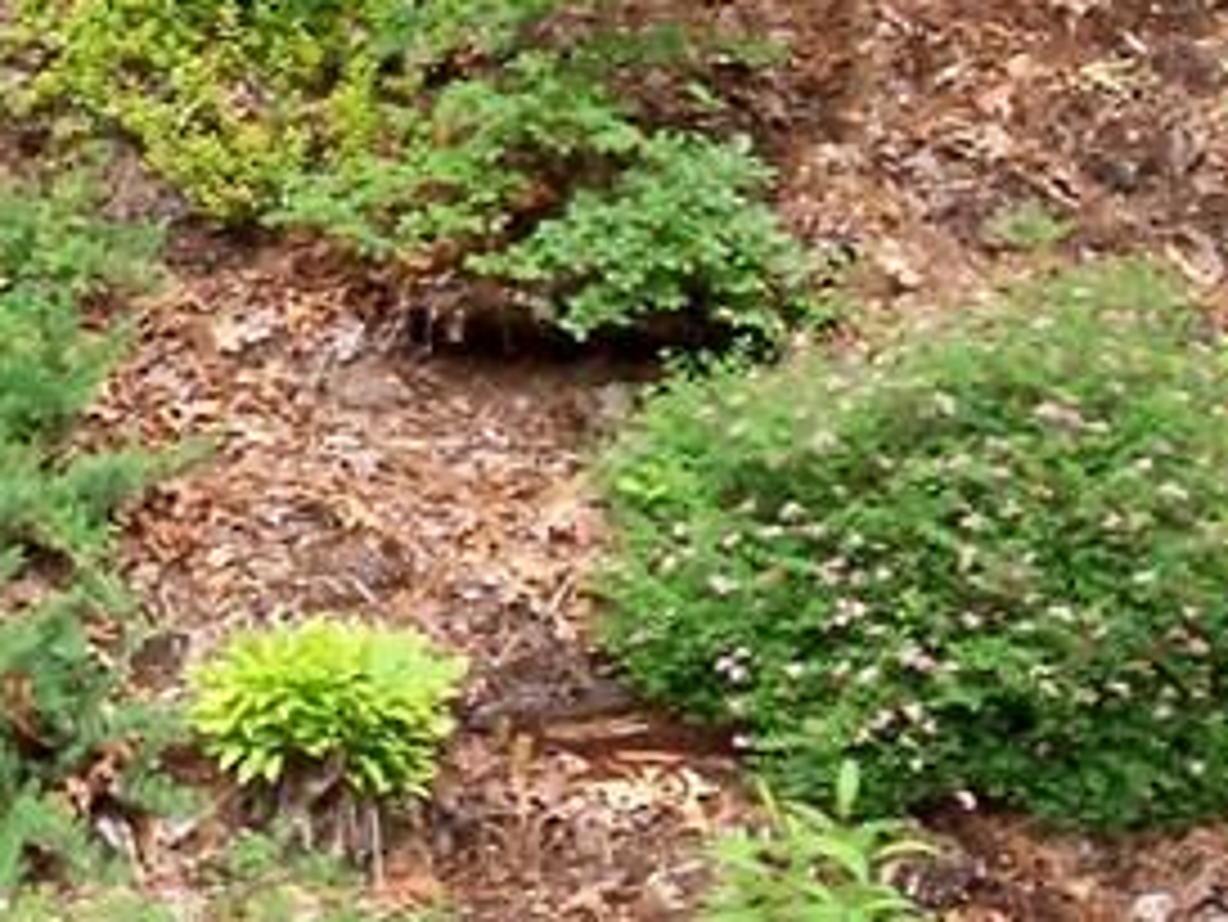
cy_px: 382
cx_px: -576
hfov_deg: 13.8
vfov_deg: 11.0
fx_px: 4791
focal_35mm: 135
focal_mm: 5.9
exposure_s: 1/64
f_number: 4.5
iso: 140
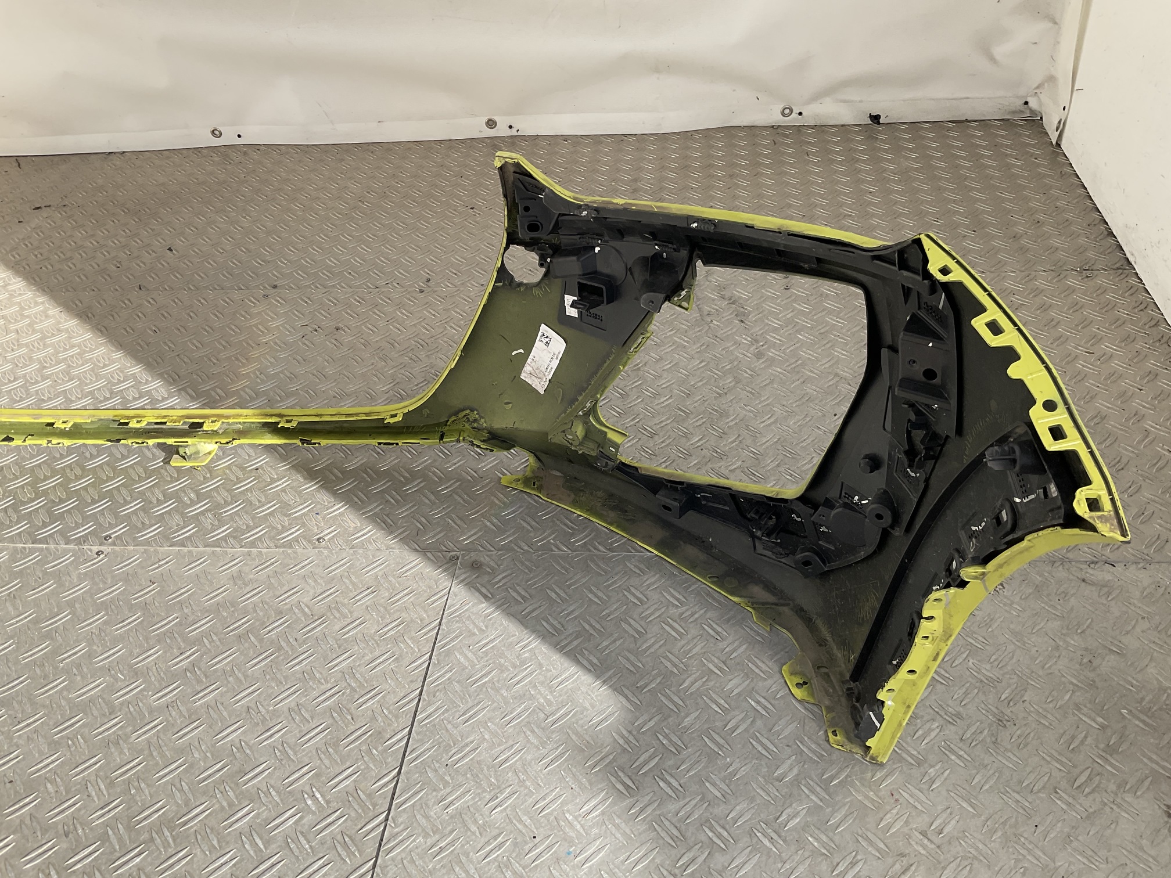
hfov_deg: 61.7
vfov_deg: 48.2
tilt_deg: -40.8
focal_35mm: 29
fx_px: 981
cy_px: 439
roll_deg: +4.1
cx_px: 586
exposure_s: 1/439
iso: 16
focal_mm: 3
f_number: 1.8
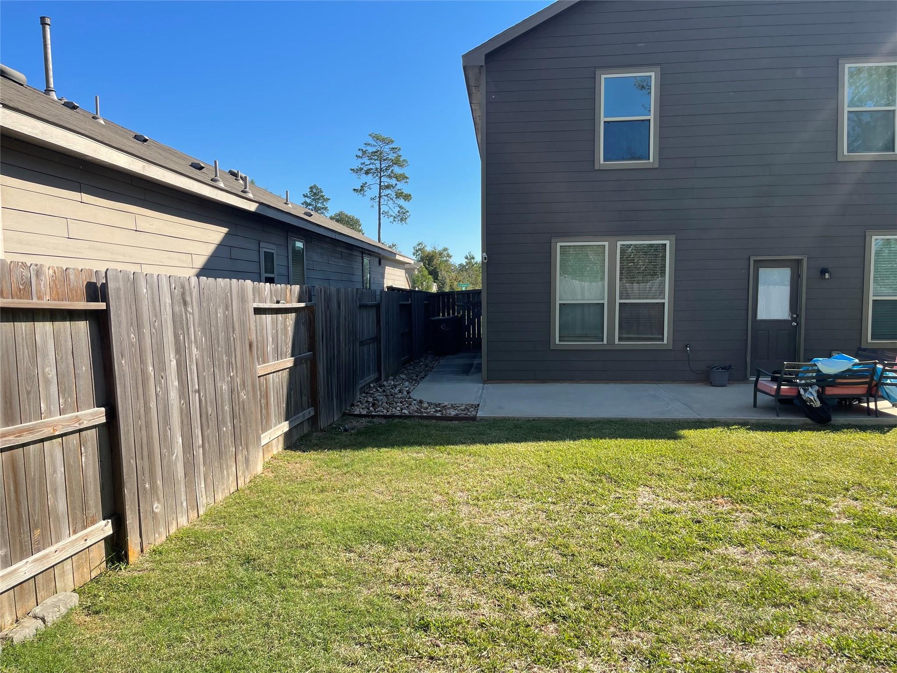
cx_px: 448
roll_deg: +1.2
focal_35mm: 25
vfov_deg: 54.9
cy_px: 336
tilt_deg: -3.2
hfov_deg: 69.4
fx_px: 648
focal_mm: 5.1
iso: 32
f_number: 1.6
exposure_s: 1/2083
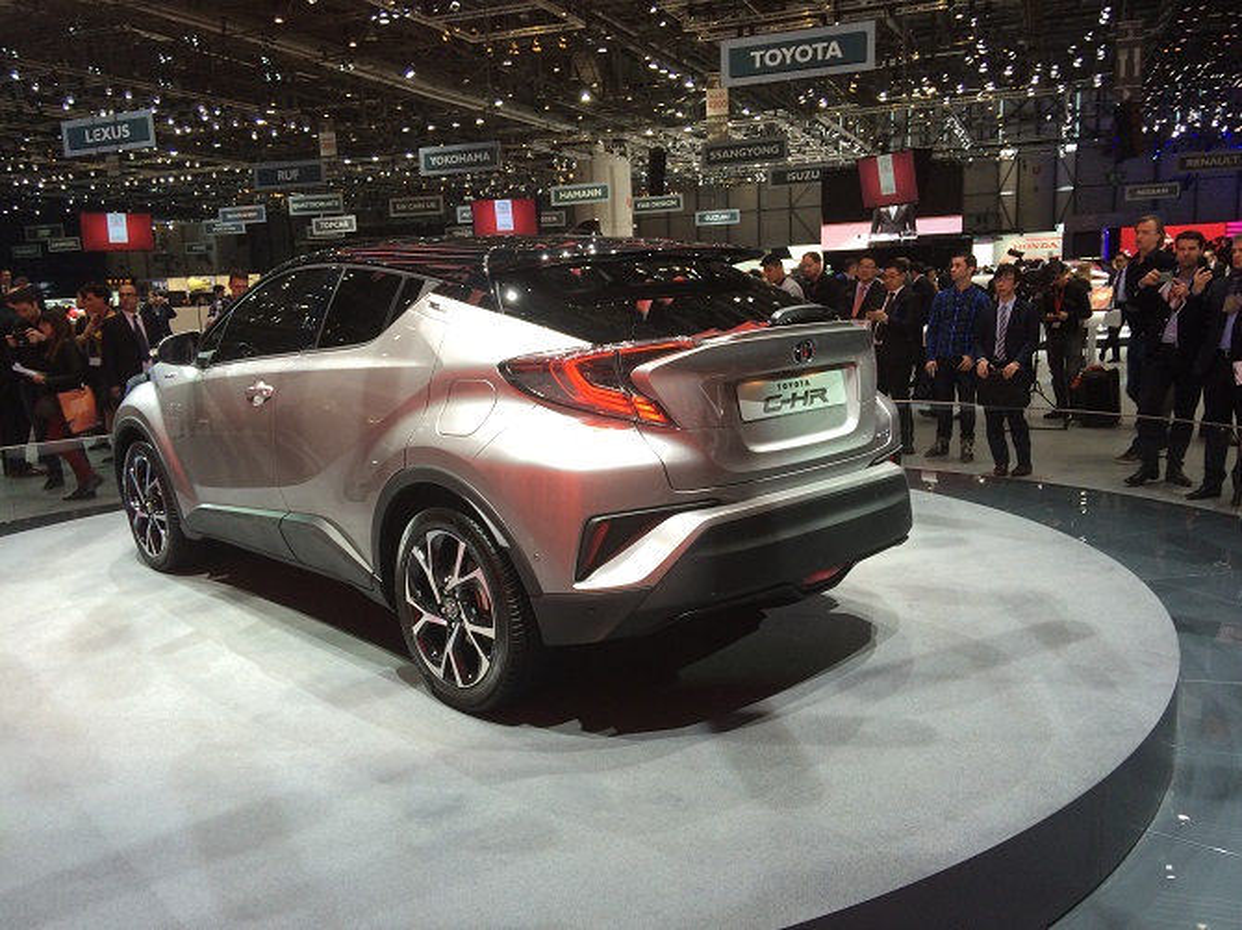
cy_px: 465
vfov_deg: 48.2
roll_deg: +3.7
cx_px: 621
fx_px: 1040
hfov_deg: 61.7
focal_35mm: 29
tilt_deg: -11.1
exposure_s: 1/100
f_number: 2.2
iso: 64
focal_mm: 4.15
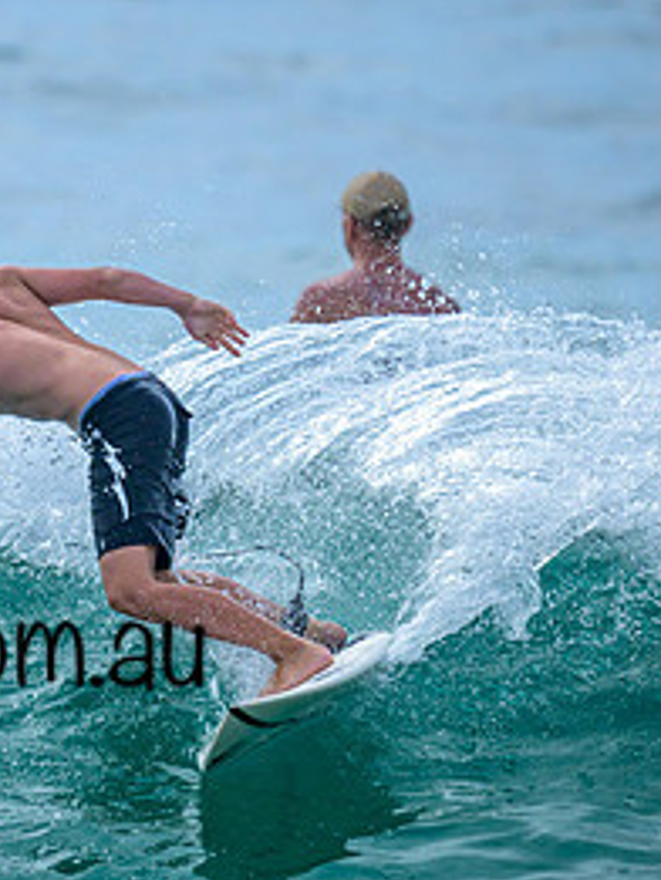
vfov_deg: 0.9
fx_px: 58409
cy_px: 561
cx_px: -245
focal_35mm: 2296
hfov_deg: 0.6
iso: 280
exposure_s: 1/3200
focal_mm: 800
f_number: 6.3
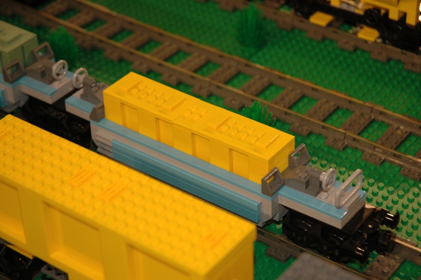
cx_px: 210
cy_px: 140
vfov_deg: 13.0
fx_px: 1227
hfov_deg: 19.5
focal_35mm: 105
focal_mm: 70
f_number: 4.5
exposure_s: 1/80
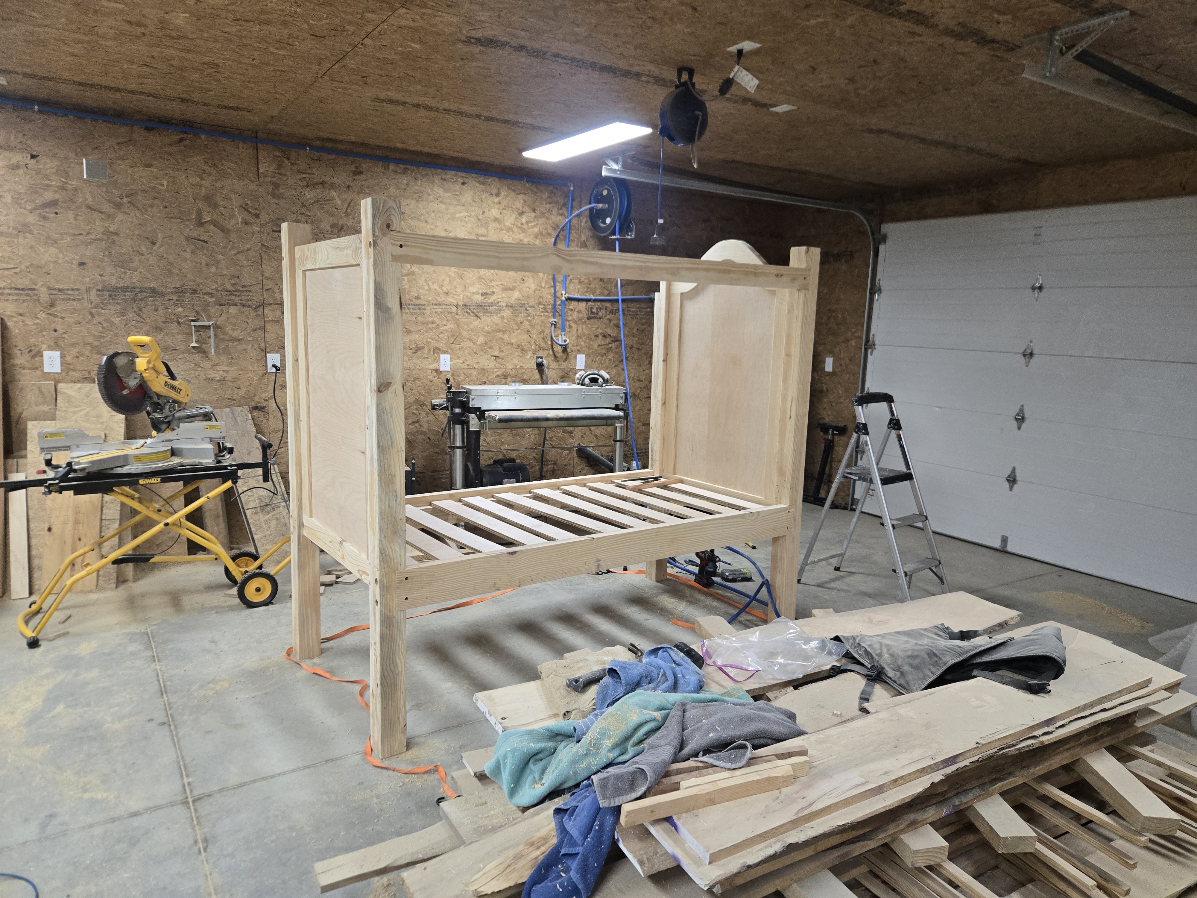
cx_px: 598
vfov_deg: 58.9
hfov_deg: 73.9
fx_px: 795
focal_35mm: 23
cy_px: 449
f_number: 1.8
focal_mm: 5.4
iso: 320
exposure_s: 1/120
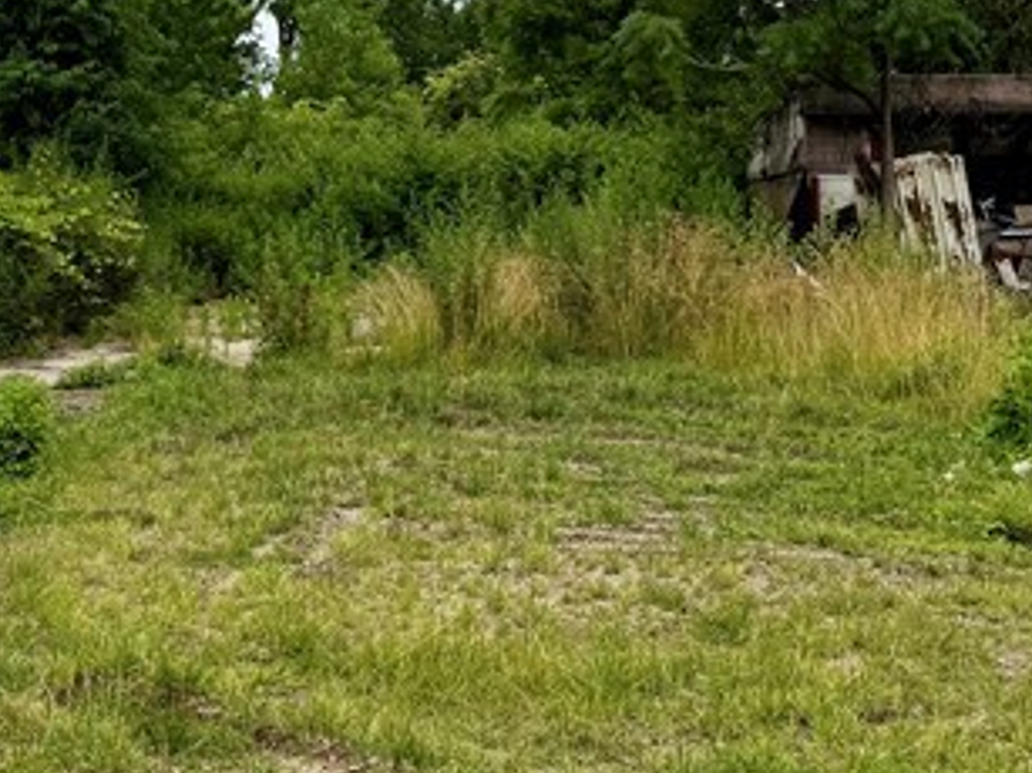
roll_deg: +0.3
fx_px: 2384
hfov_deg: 24.4
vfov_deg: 18.3
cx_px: 521
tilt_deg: +0.2
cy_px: 229
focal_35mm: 80
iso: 100
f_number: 1.78
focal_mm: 6.76
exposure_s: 1/4167
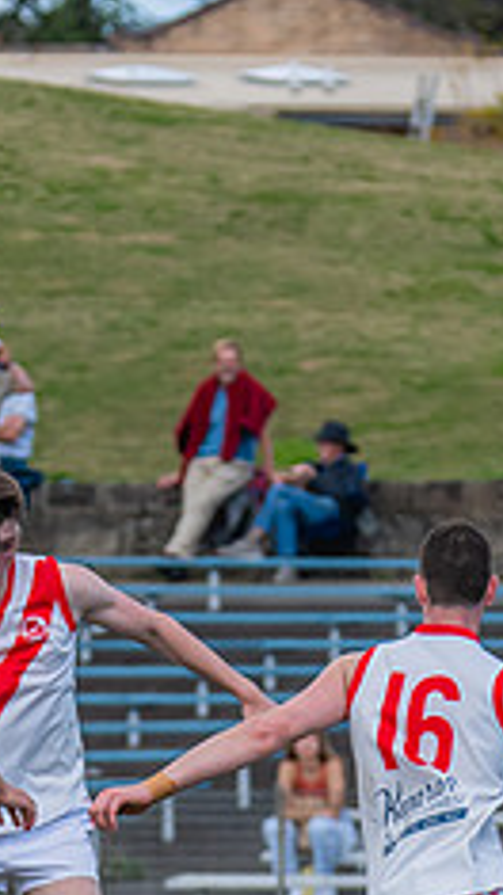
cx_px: -485
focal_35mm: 763
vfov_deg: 2.8
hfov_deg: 1.6
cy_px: 767
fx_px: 18111
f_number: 6.3
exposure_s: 1/1600
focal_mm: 210
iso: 800
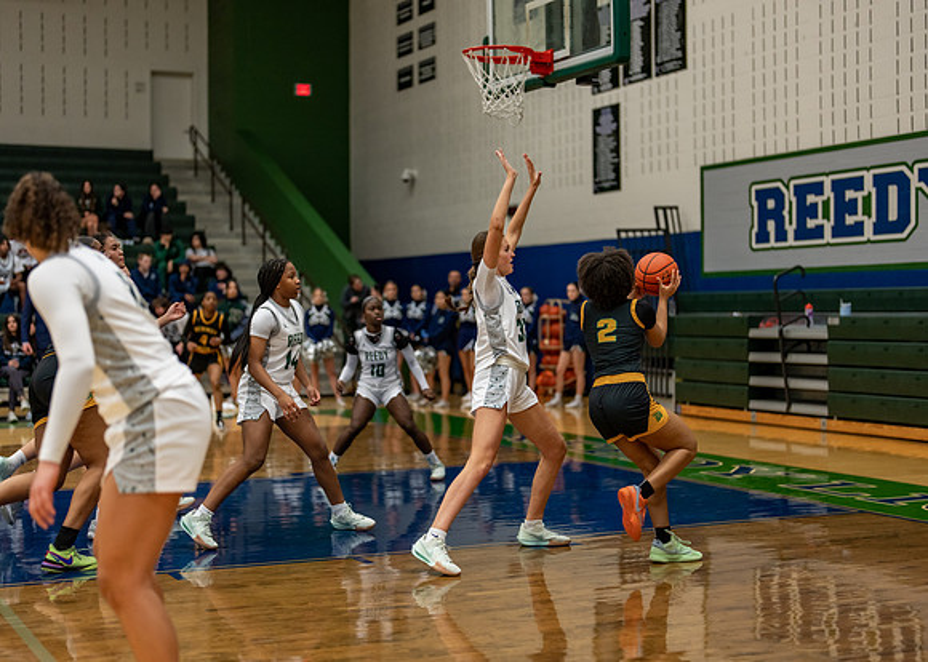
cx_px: 464
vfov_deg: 25.3
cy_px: 331
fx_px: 1477
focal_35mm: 56
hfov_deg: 34.9
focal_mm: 50
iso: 800
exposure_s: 1/1000
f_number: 1.2
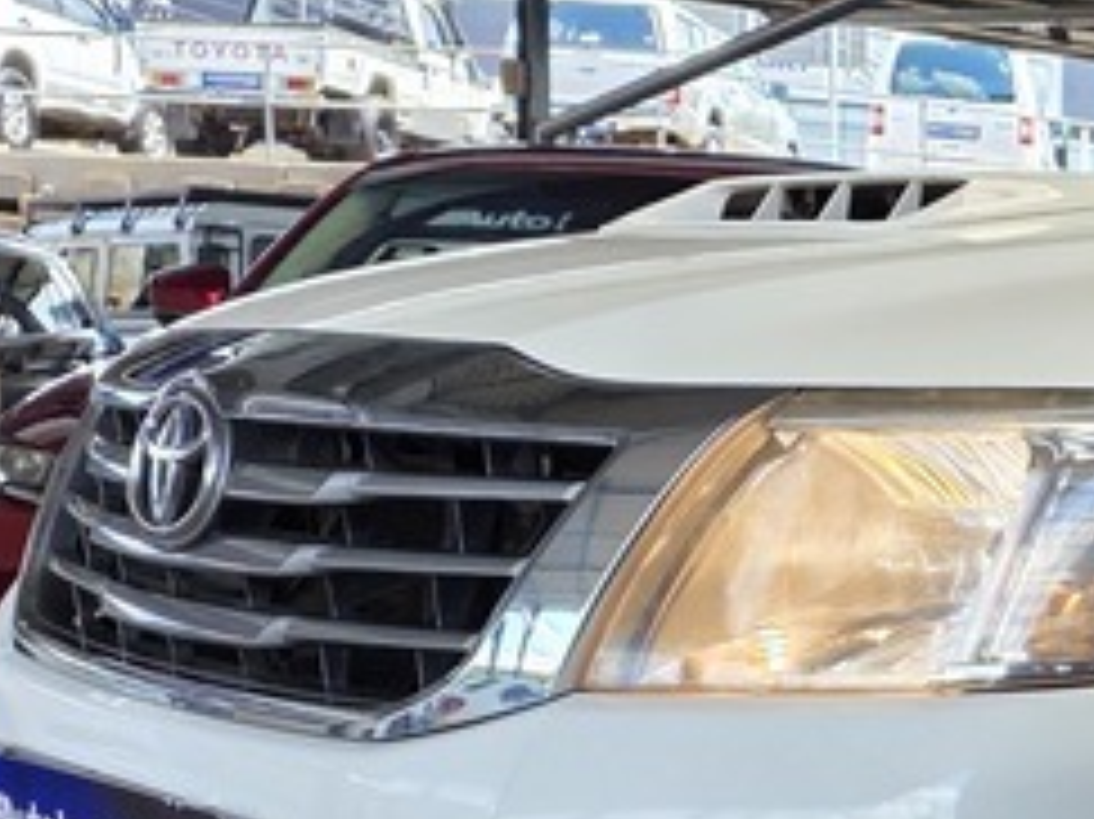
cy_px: 698
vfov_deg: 15.1
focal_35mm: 97
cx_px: 1603
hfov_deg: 18.2
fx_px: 3064
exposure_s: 1/359
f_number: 1.7
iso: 40
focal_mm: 6.25
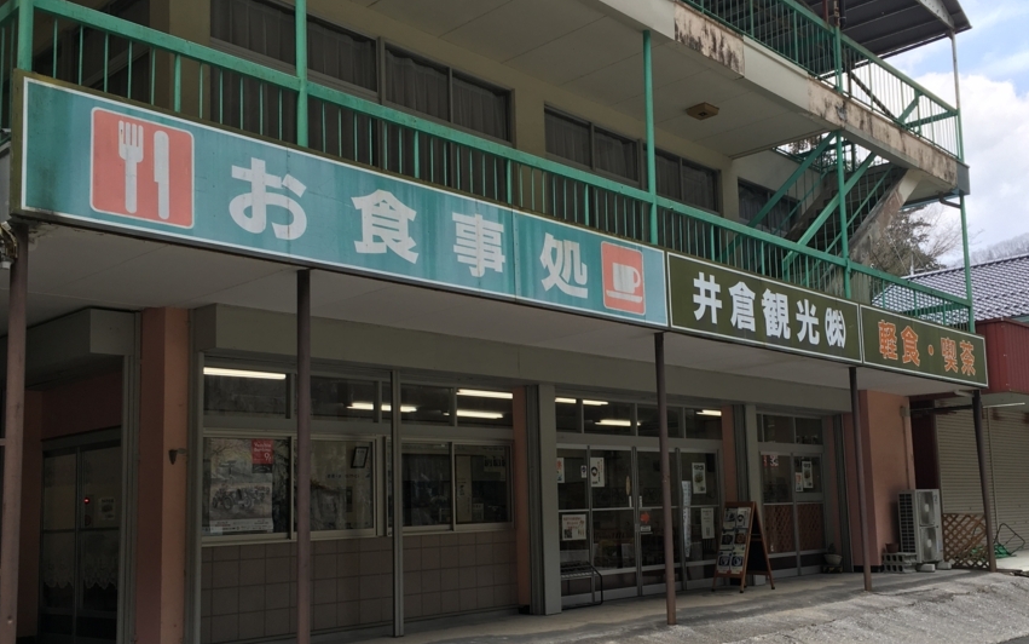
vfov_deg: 34.3
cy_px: 386
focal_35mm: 37
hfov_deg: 52.5
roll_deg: +1.7
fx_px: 1038
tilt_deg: +6.9
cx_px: 605
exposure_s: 1/452
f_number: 2.2
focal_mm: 4.15
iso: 25
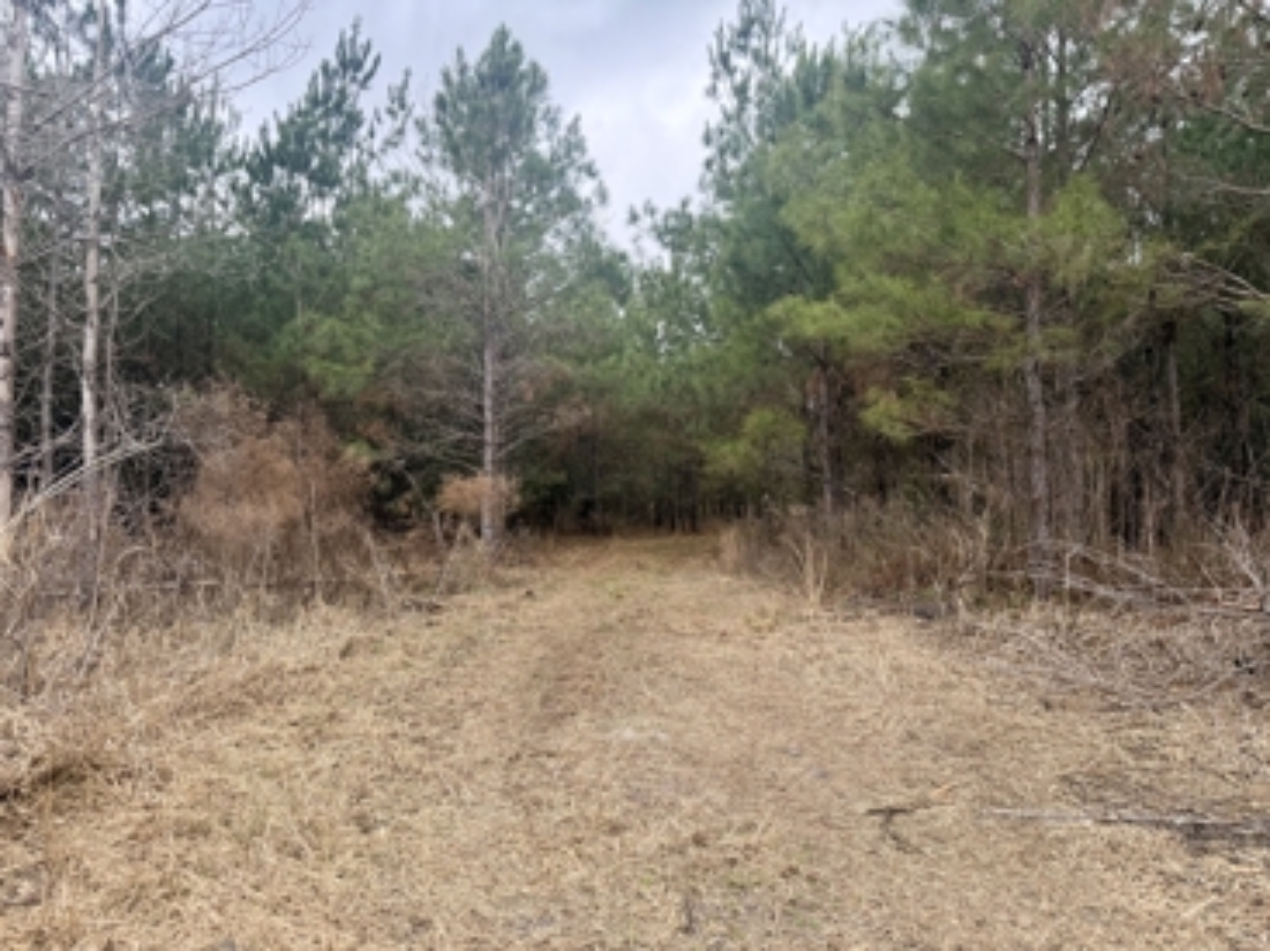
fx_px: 880
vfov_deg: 56.8
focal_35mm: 24
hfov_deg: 71.6
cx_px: 635
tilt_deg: +1.9
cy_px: 476
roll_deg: +0.4
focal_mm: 6.76
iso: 100
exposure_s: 1/979
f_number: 1.78
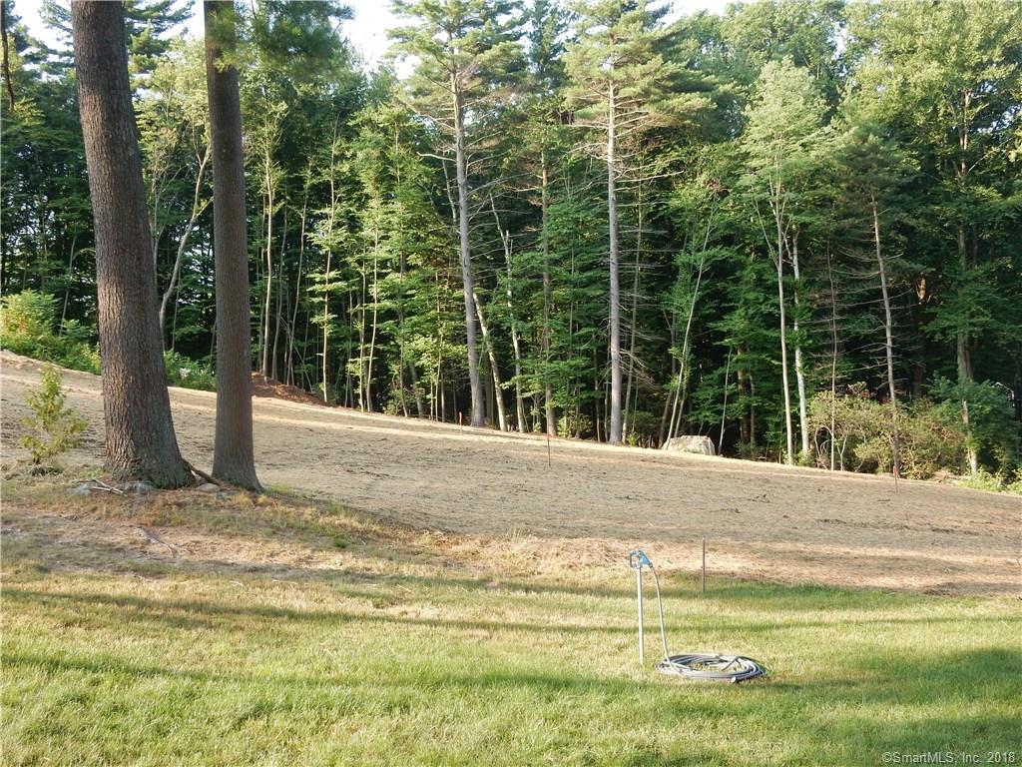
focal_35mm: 43
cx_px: 511
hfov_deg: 43.9
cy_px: 384
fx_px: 1270
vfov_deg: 33.6
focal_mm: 7.6
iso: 125
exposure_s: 1/100
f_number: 4.2
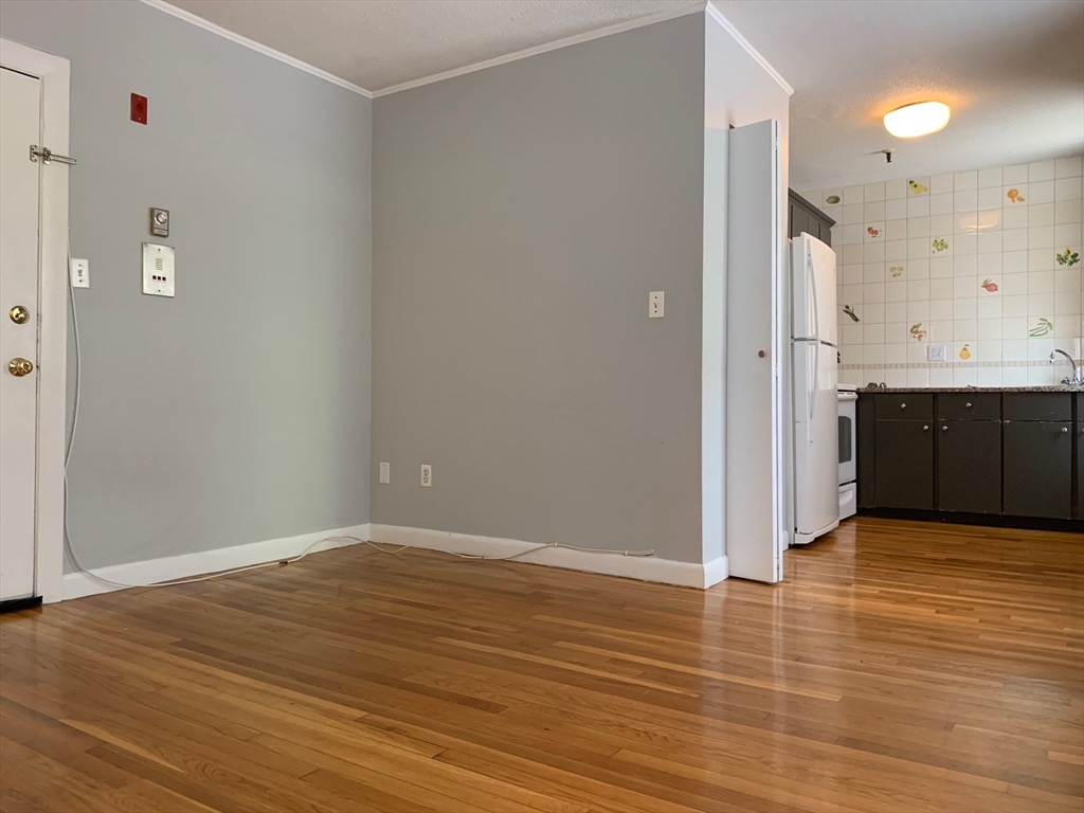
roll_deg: +0.2
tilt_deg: +0.3
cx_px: 542
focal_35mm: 26
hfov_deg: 67.3
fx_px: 814
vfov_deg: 53.1
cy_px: 406
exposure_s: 1/60
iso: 250
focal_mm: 4.25
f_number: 1.8
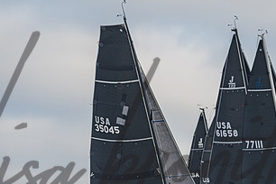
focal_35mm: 296
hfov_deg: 7.0
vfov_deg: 4.6
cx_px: 187
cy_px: 170
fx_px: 2269
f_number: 5.6
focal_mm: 145
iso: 400
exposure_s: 1/2000
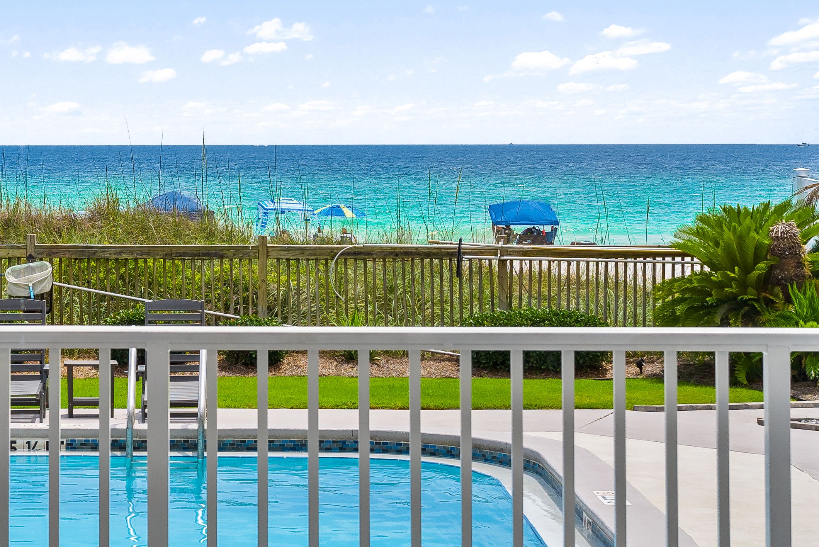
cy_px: 188
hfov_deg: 20.2
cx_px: 163
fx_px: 2276
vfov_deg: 13.7
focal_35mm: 100
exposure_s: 1/160
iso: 400
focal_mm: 50
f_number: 9
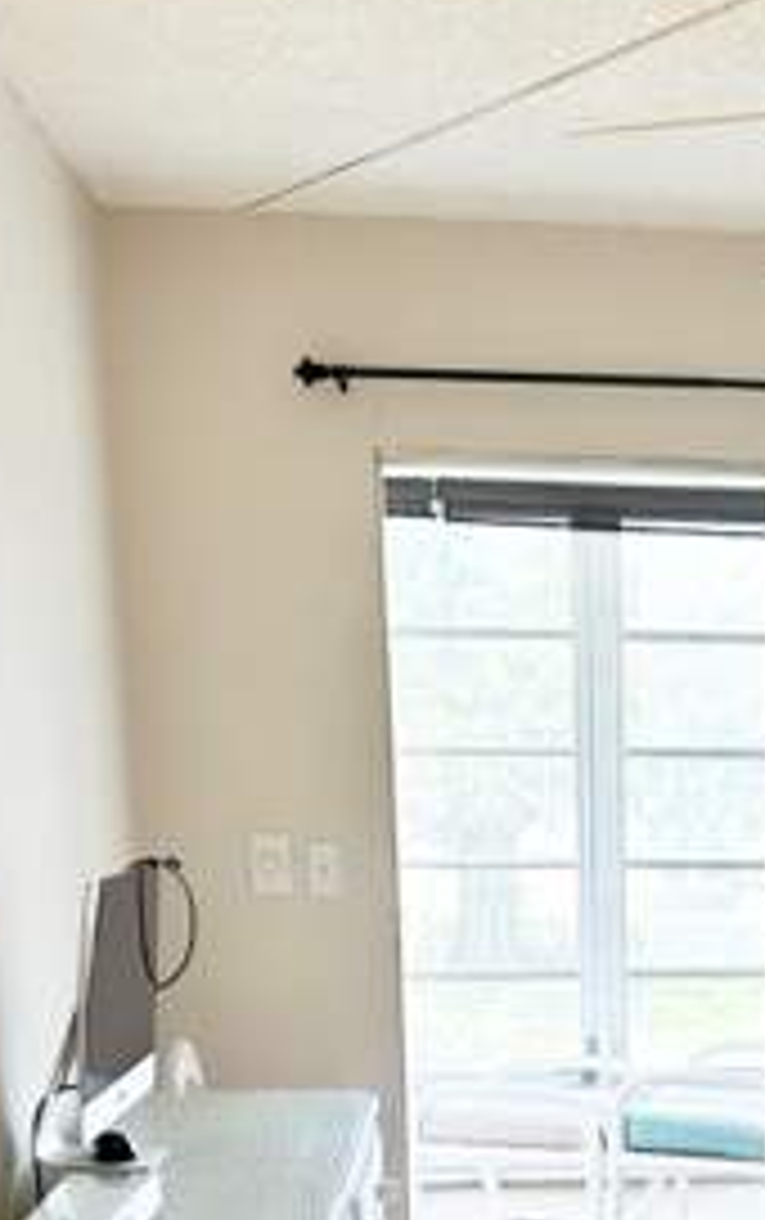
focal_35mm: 60
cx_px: 796
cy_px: 1157
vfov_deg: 31.9
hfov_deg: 20.8
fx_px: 1996
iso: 80
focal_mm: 6.86
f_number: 1.78
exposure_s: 1/120
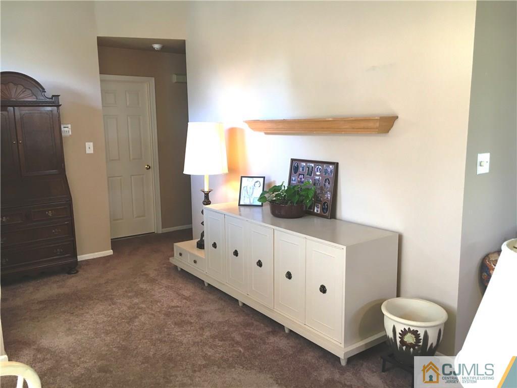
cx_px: 258
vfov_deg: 48.2
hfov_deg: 61.7
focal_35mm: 29
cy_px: 194
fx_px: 433
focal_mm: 4.15
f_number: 2.2
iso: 80
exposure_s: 1/30
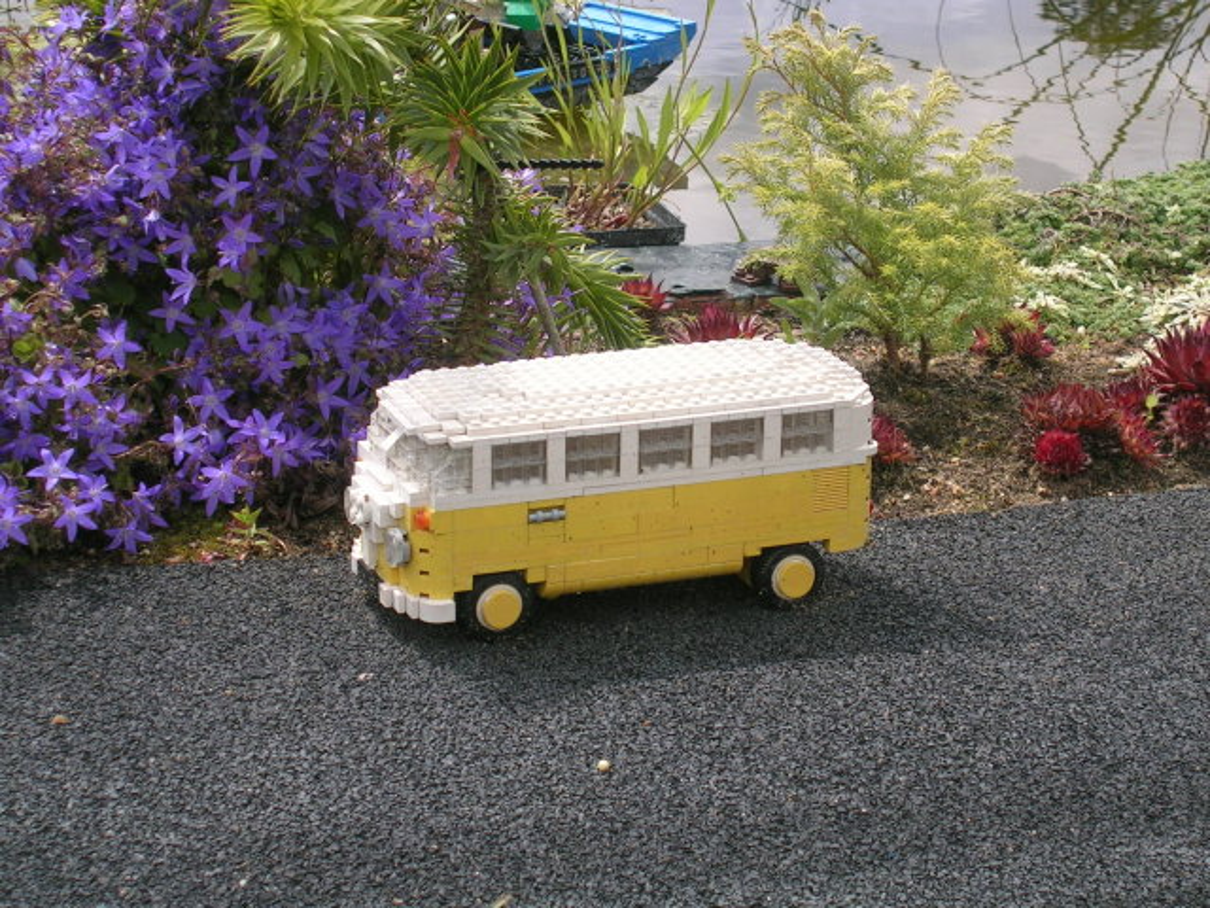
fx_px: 3565
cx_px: 605
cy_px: 454
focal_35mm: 102
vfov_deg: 14.5
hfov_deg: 19.3
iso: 50
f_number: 4.8
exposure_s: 1/328
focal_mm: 15.5
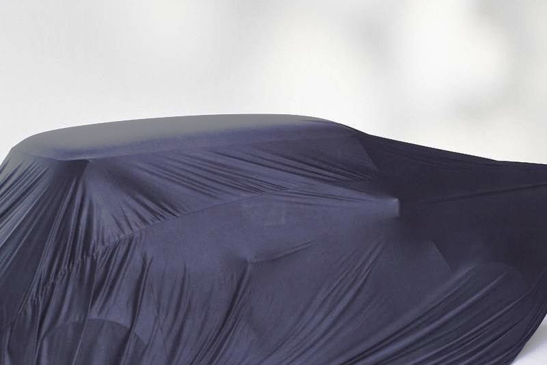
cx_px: 263
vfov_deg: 19.4
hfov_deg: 28.8
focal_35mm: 70
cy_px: 133
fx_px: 1064
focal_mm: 35
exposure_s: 1/250
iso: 160
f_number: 2.2
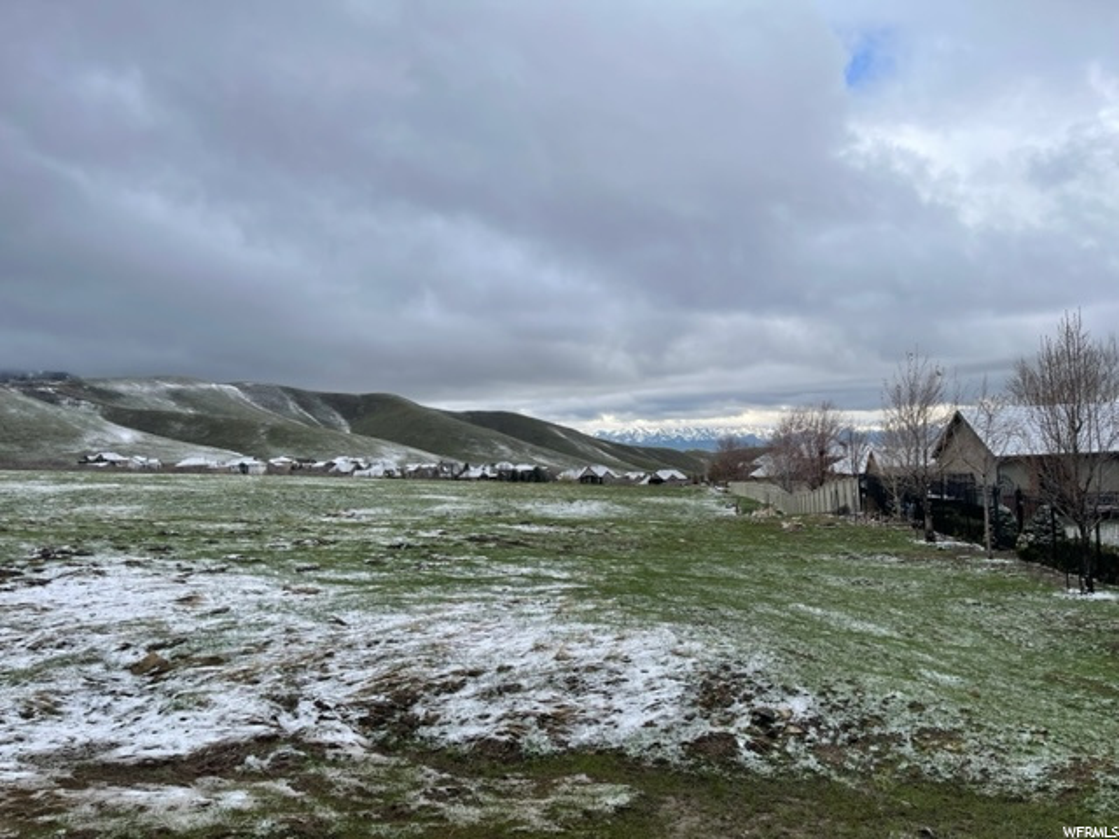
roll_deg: +2.8
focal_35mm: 26
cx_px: 560
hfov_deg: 67.3
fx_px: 840
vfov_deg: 53.1
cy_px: 420
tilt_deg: +2.6
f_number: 1.6
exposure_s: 1/2717
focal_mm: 5.1
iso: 32
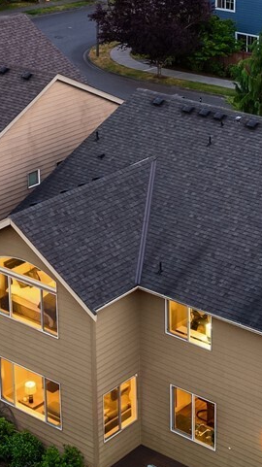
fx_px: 1076
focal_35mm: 87
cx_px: 73
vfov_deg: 24.3
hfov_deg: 13.8
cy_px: 129
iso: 110
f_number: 2.8
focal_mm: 12.29
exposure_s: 1/20
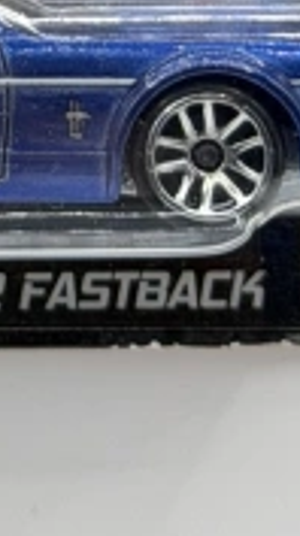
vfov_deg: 6.9
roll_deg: -0.8
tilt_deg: -1.7
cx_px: -188
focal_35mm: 296
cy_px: -678
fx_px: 4204
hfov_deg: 4.1
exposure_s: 1/175
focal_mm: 6.76
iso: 64
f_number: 1.78
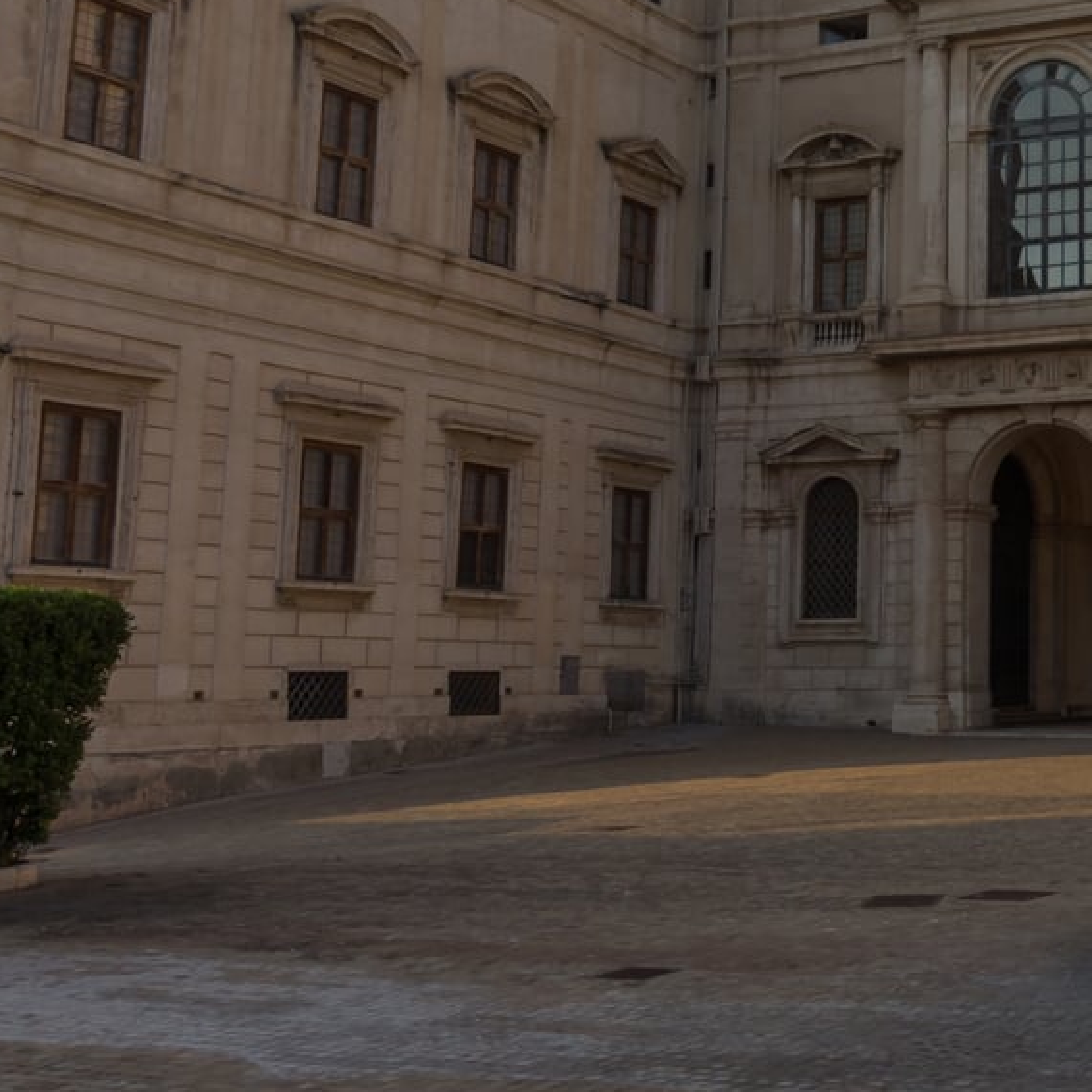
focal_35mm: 45
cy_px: 68
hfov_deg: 32.1
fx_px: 1606
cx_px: 1261
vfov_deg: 34.9
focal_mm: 10
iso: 100
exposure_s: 1/160
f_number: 6.3
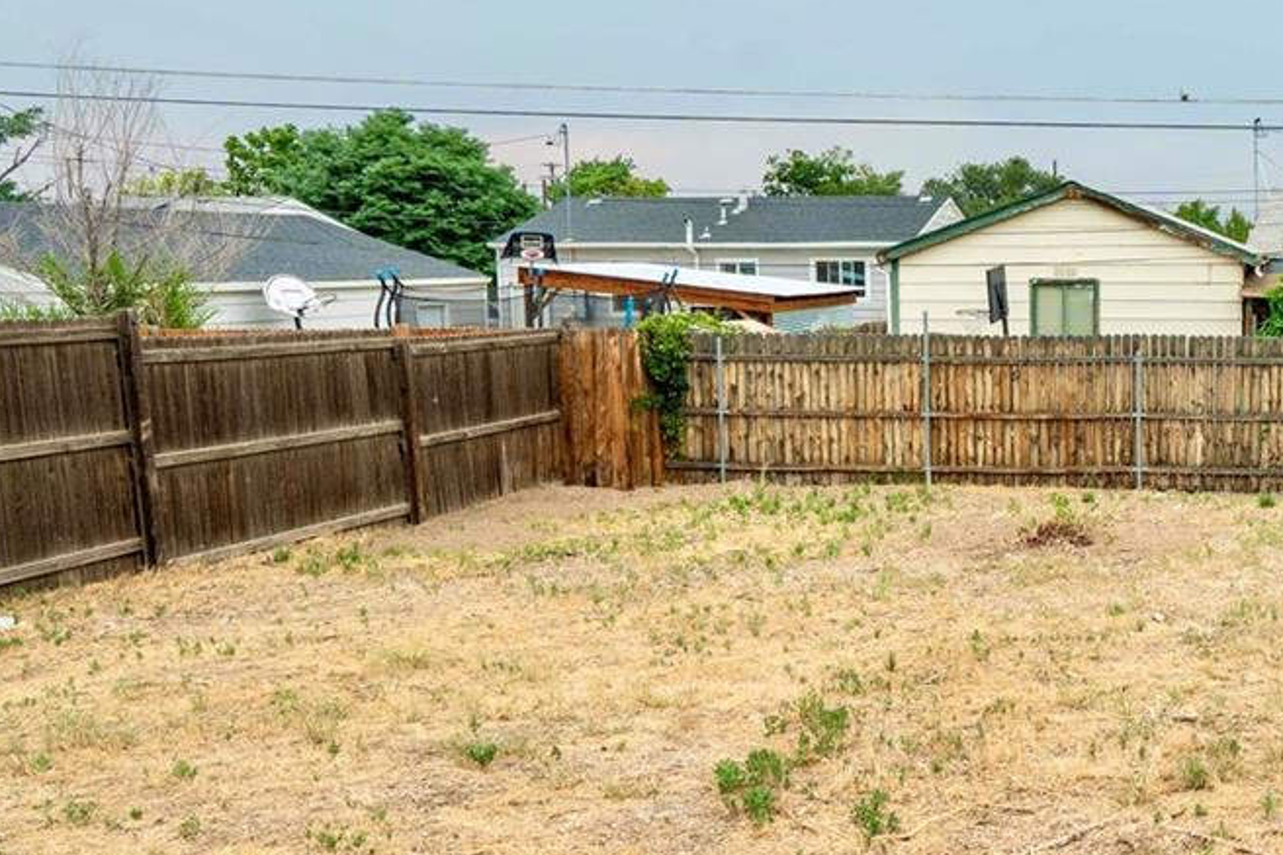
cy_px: 378
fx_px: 1389
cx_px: 1338
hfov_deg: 41.7
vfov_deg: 34.2
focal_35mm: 39
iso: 250
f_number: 8
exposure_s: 1/200
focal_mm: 16
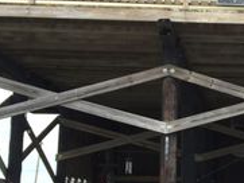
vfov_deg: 18.4
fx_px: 564
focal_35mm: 80
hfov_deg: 22.6
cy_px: 125
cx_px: 286
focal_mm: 4.15
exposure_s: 1/1582
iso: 32
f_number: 2.2
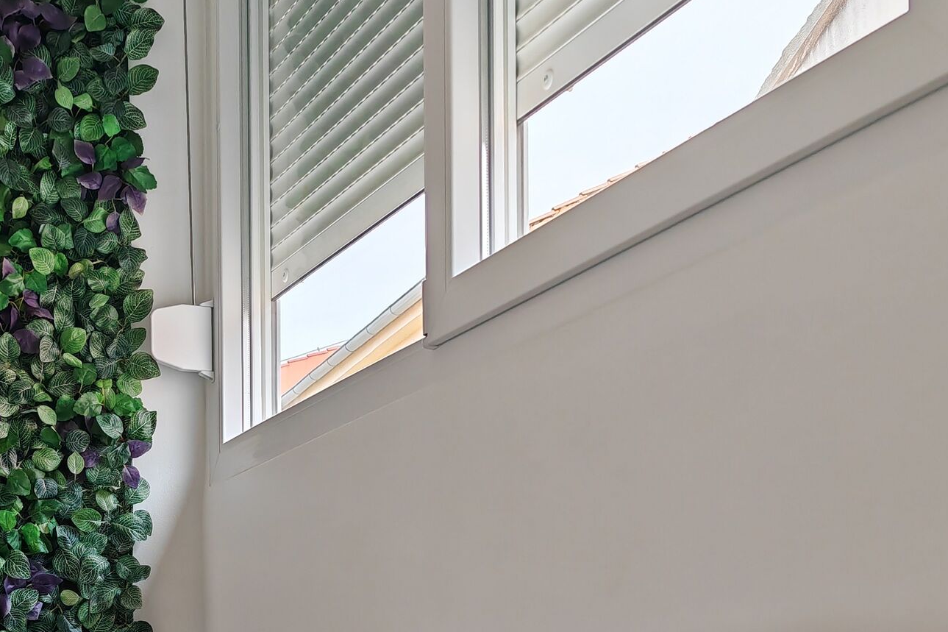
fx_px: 1606
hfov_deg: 32.7
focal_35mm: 61
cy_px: 699
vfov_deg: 21.1
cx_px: 346
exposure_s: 1/221
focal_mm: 7.62
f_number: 1.6
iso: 50
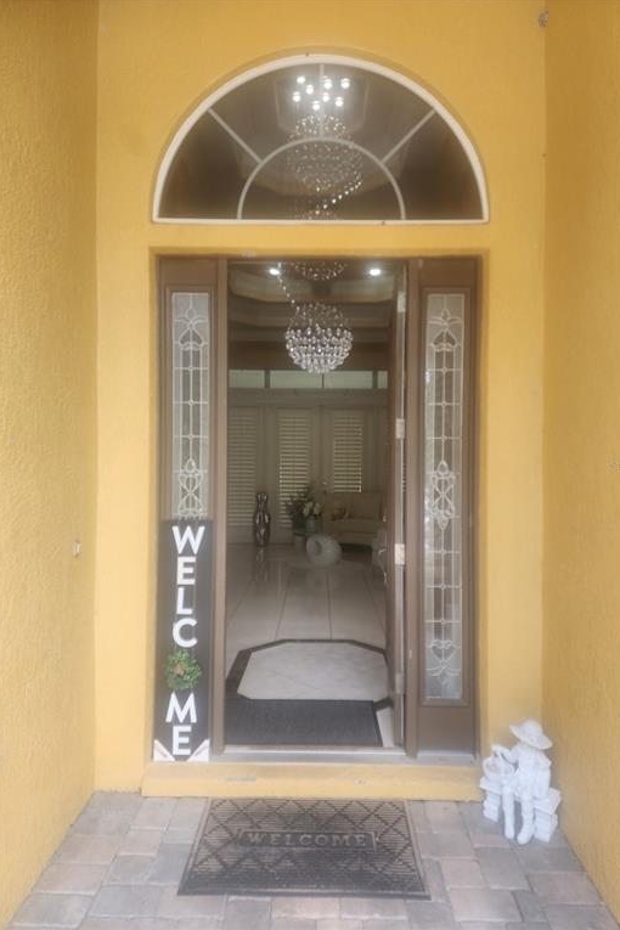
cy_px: 464
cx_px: 315
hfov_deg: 53.1
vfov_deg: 73.7
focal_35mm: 24
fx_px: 620
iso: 80
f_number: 1.8
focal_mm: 6.4
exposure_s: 1/180
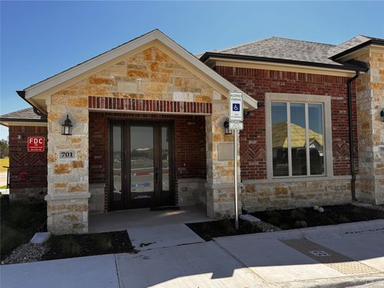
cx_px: 192
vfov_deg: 56.8
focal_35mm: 24
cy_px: 144
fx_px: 266
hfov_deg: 71.6
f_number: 1.78
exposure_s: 1/2959
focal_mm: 6.86
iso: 80
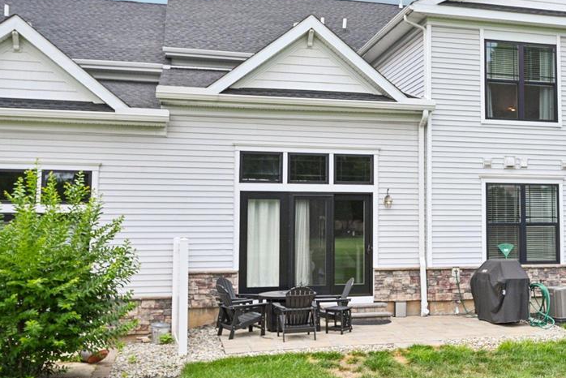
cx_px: 401
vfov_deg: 30.5
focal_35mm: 44
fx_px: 692
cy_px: 174
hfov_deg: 43.5
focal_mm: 30
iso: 800
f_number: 8
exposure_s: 1/1600
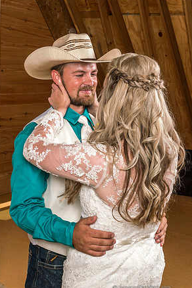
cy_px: 144
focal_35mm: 36
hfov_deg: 36.9
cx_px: 95
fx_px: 288
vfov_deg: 53.1
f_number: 13
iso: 100
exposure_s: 1/200
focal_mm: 35
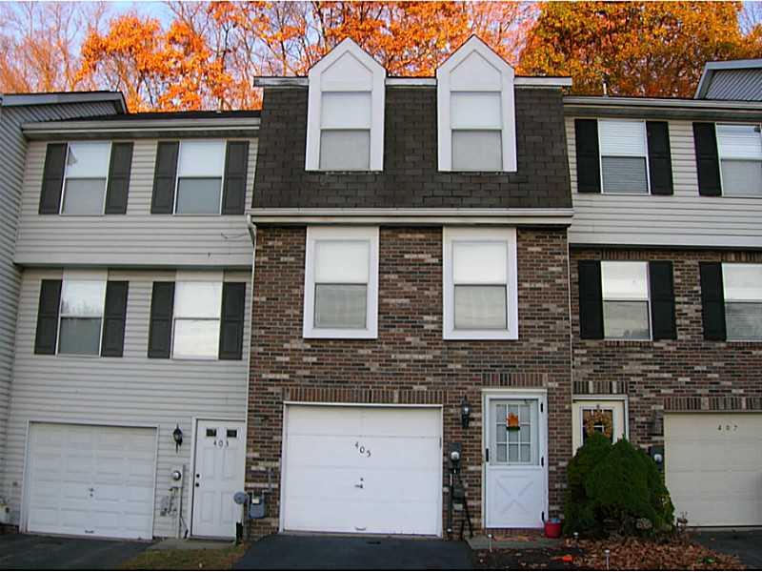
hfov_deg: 54.0
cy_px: 286
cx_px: 381
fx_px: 748
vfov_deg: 41.8
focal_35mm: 34
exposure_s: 1/36.8
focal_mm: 5.7
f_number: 4.9
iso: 50
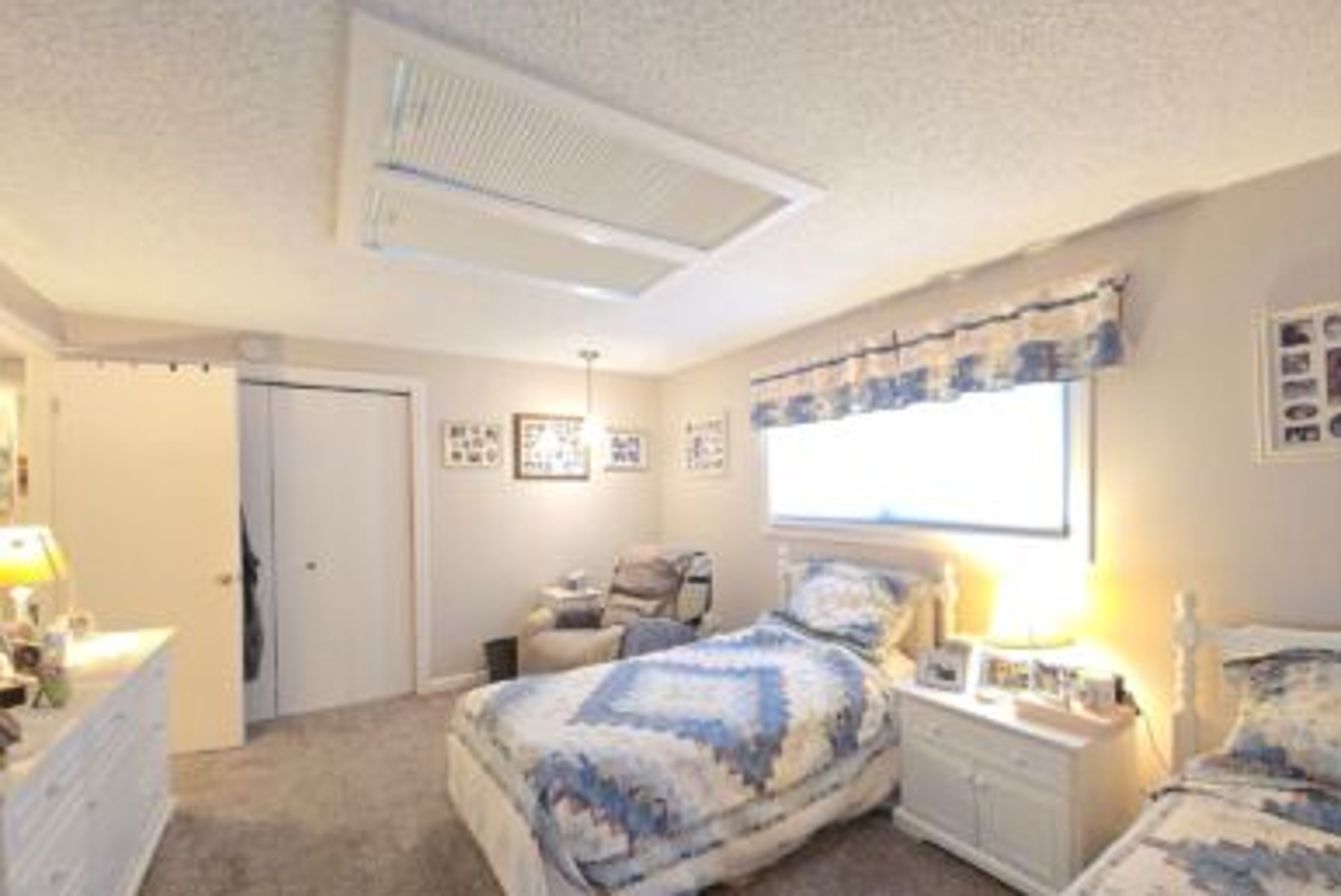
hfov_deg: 104.2
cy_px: 490
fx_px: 522
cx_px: 667
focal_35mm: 14
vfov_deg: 81.1
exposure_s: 1/60
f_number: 2.2
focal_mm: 2.2
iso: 640
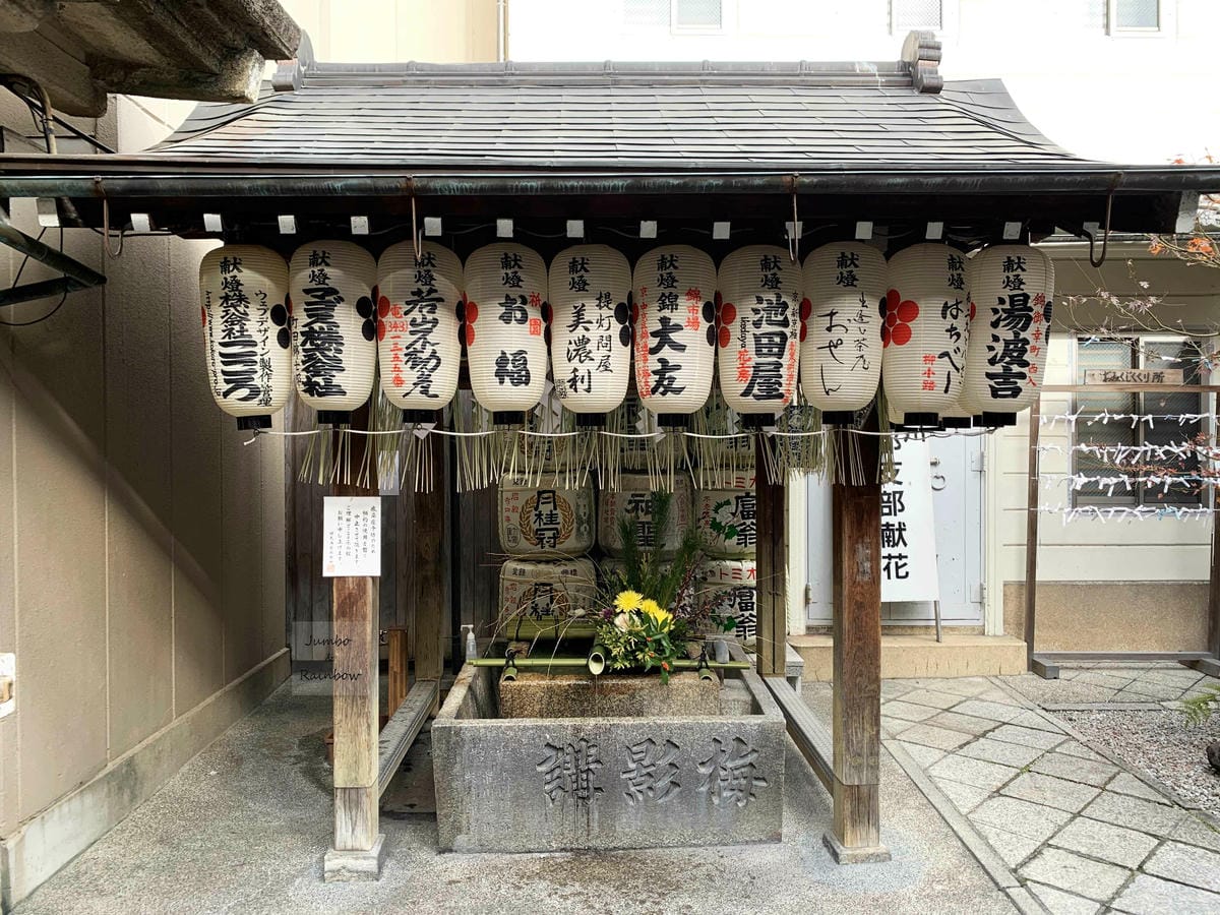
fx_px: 916
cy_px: 458
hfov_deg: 67.3
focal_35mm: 26
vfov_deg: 53.1
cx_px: 610
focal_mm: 4.25
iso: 32
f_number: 1.8
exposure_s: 1/122
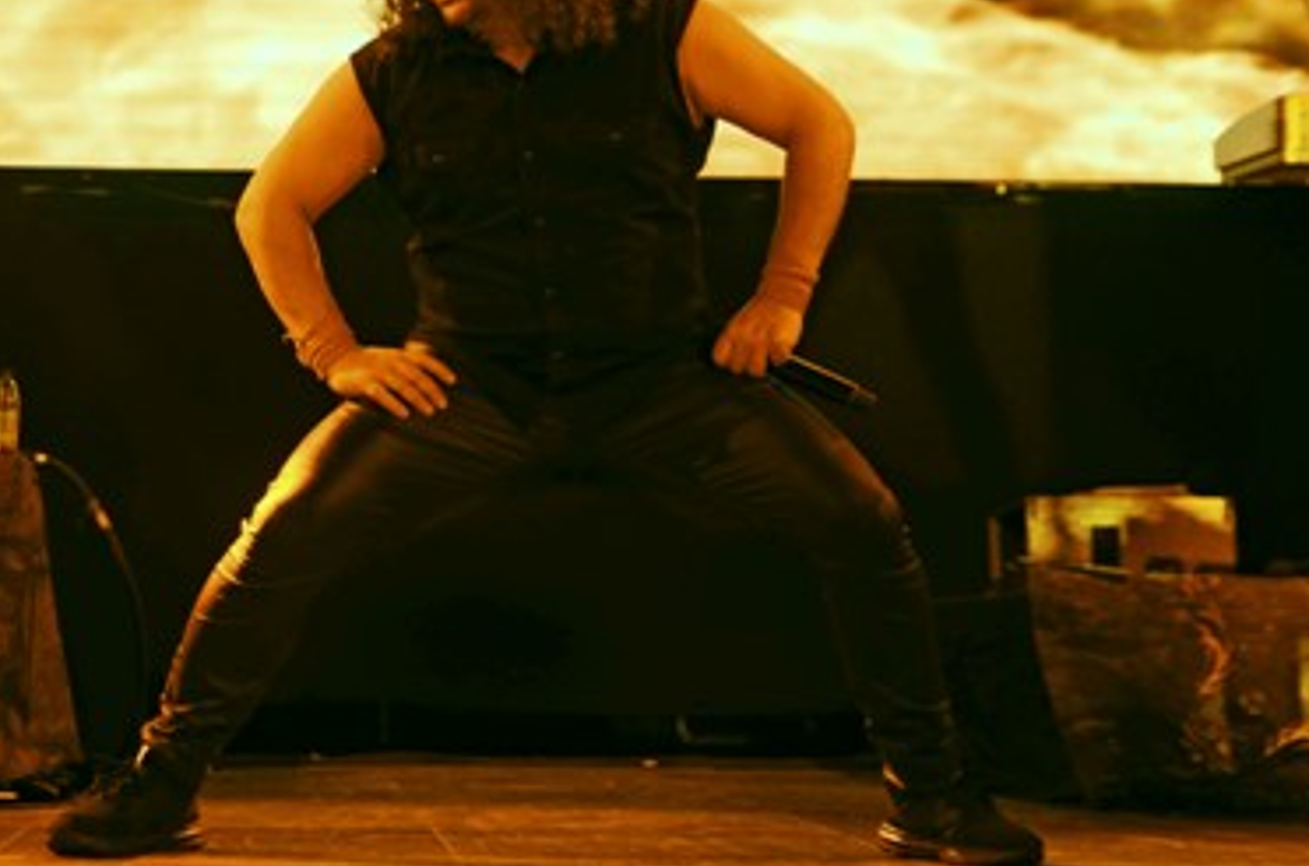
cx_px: 377
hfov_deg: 26.9
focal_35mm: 75
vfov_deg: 18.0
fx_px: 2715
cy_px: 194
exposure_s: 1/60
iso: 500
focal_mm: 29
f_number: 2.8
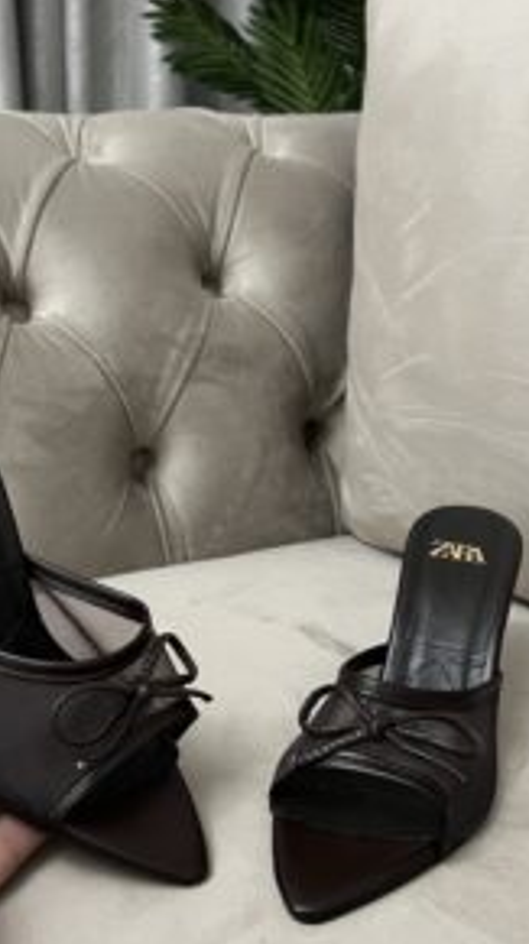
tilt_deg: -18.6
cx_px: 221
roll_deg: +0.8
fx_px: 976
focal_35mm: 39
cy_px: 483
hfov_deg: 30.3
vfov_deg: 51.6
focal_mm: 5.7
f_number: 1.5
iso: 400
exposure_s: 1/33
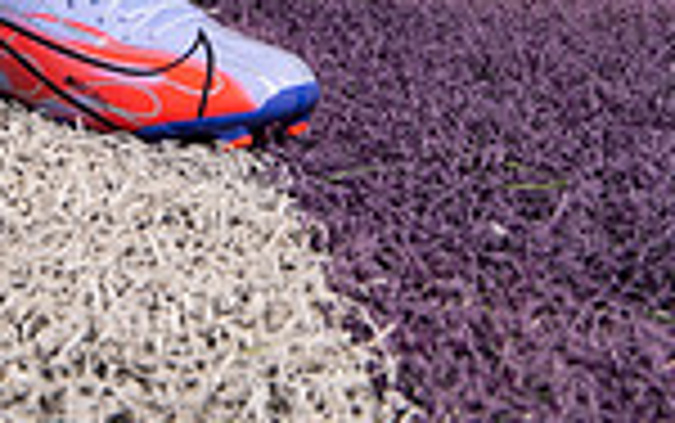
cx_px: 18
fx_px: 1859
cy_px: -544
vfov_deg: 11.2
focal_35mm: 101
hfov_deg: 20.0
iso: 250
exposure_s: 1/250
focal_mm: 33
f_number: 13
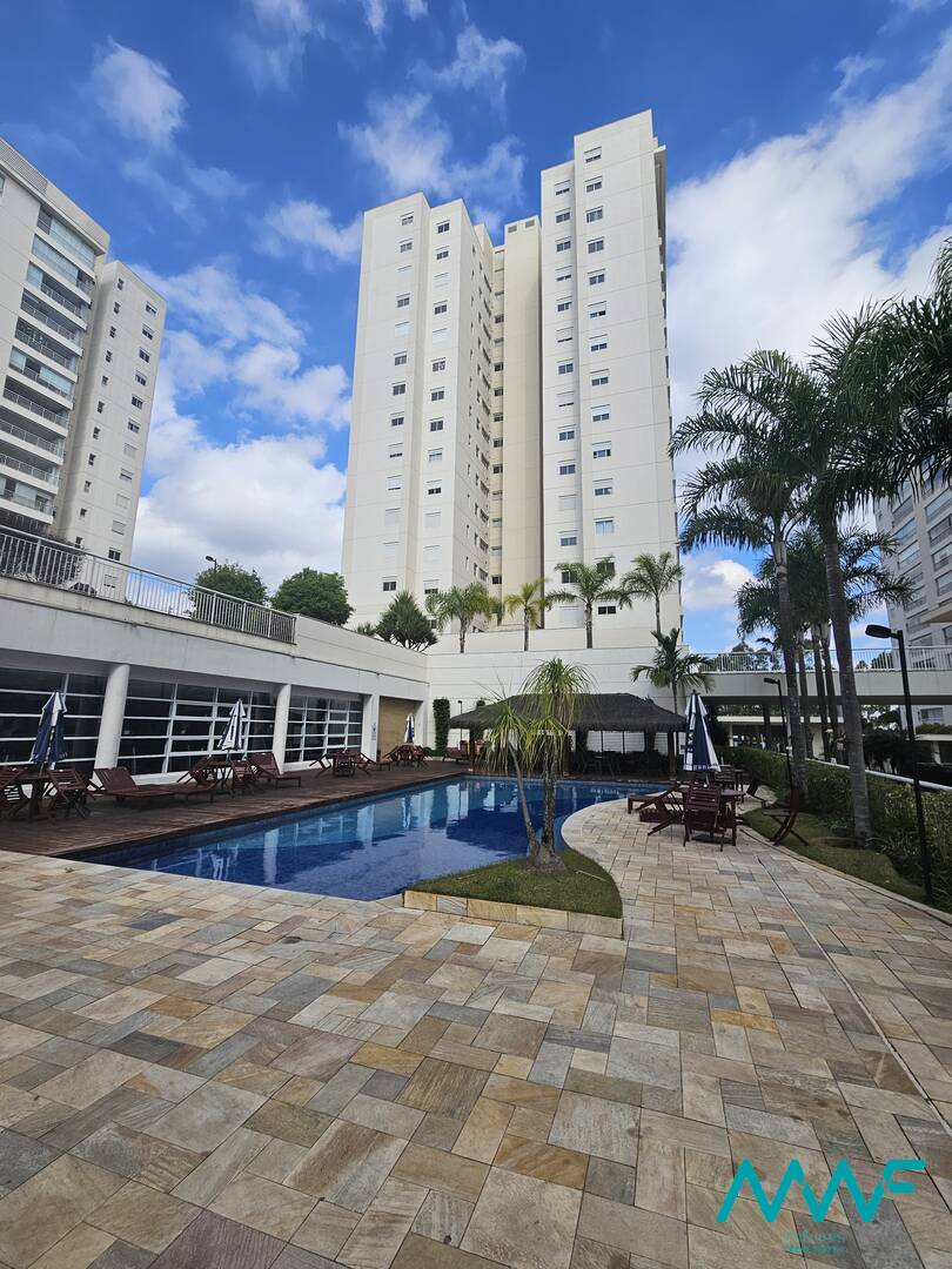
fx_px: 477
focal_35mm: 13
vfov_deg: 106.2
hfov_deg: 89.9
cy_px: 634
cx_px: 476
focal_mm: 2.2
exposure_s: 1/2216
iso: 50
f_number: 2.2
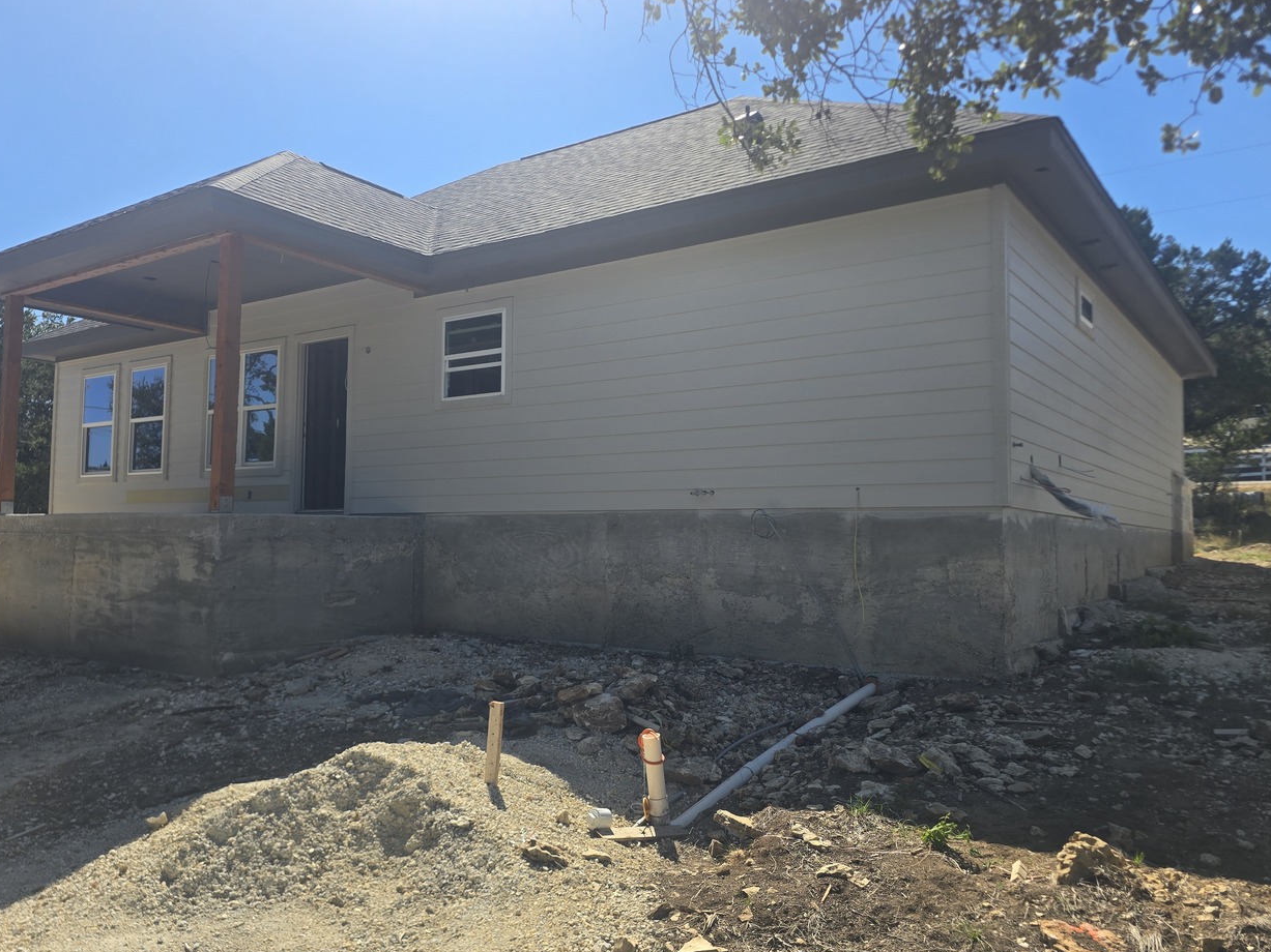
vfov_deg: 51.3
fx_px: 991
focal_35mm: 27
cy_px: 490
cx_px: 601
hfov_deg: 65.3
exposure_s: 1/781
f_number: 1.7
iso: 12
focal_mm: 6.3
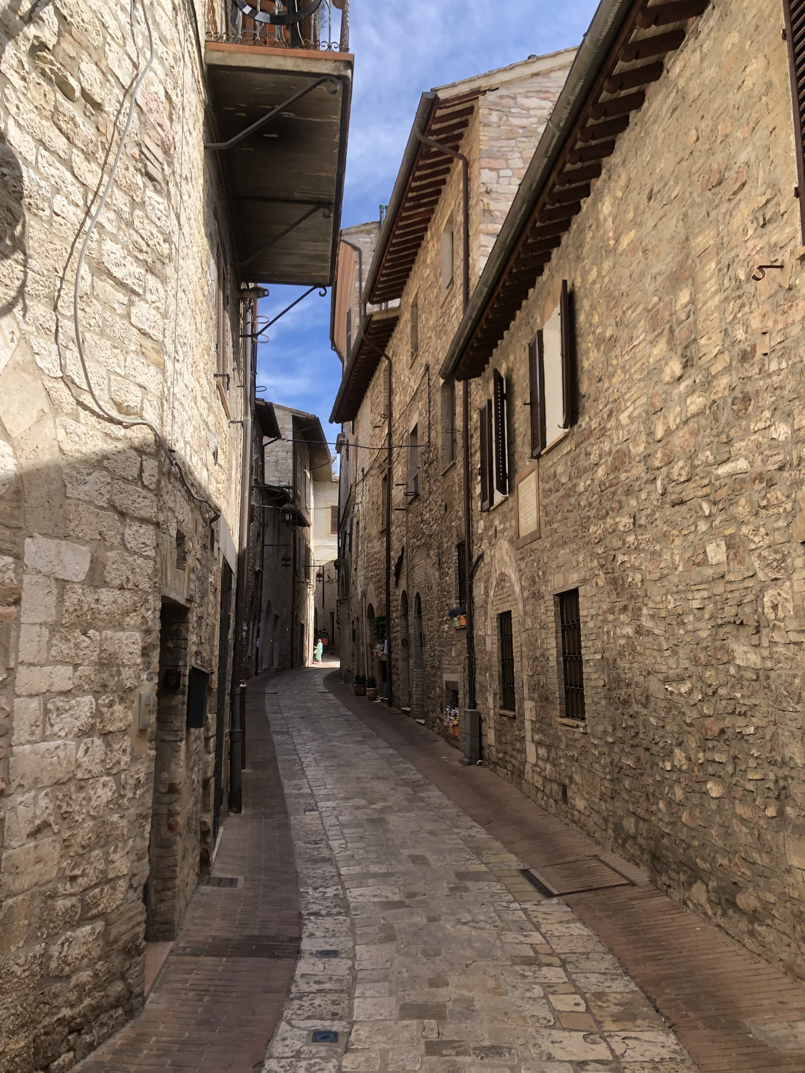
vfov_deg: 63.4
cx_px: 402
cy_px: 536
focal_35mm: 28
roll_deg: +1.2
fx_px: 868
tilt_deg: +9.3
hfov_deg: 49.7
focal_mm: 4
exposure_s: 1/571
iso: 20
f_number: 1.8
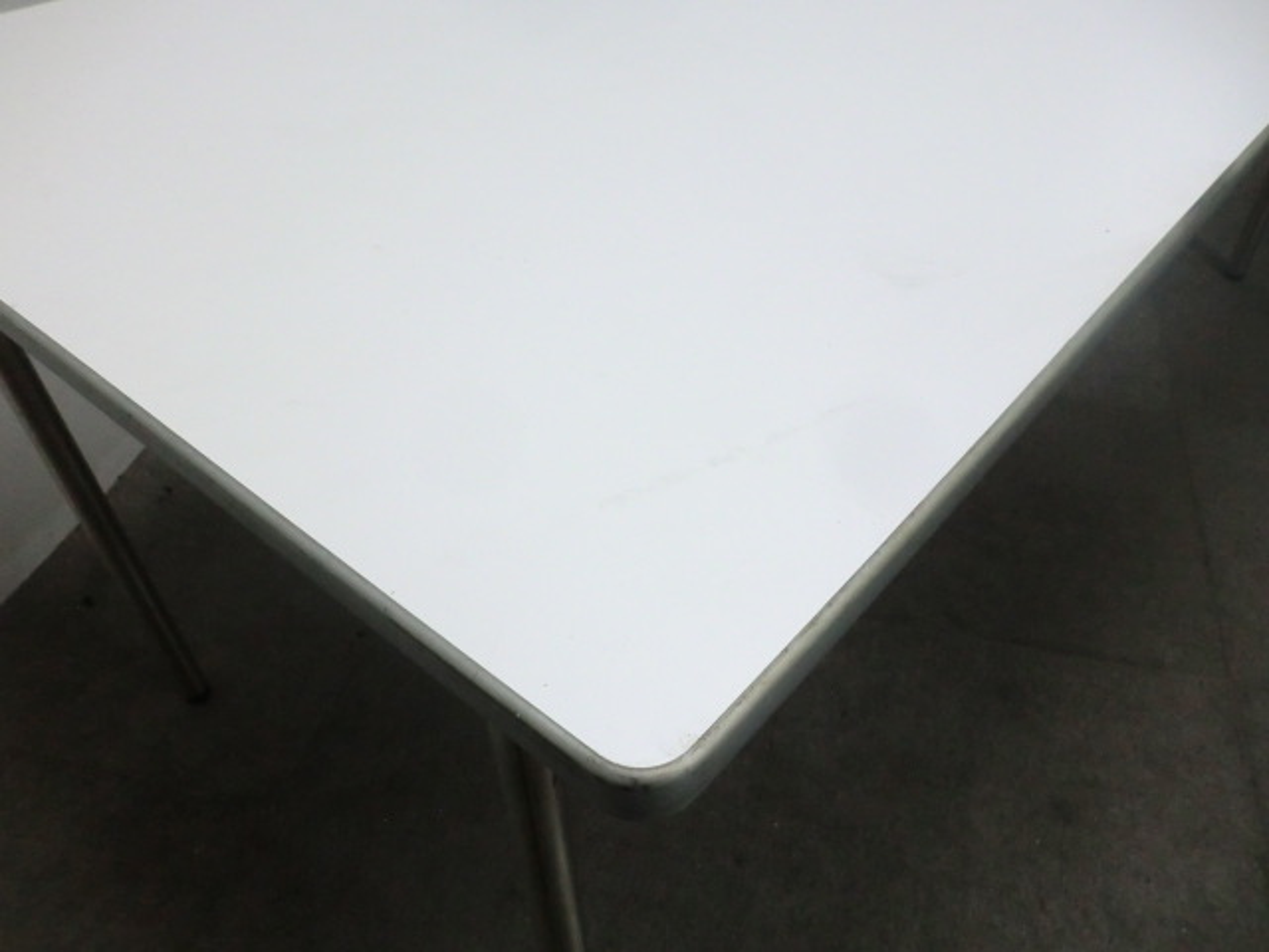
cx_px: 634
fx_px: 990
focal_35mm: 27
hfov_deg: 65.3
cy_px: 476
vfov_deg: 51.4
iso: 250
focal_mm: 4.9
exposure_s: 1/60
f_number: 3.2
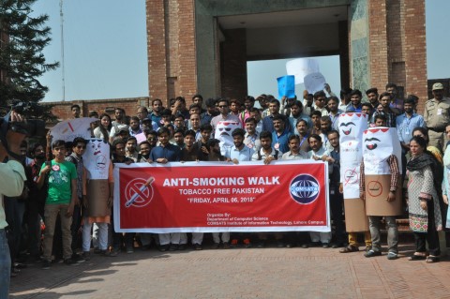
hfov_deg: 41.2
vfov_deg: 28.0
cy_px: 150
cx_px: 225
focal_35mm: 48
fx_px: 599
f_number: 20
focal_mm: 32
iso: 1000
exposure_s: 1/400
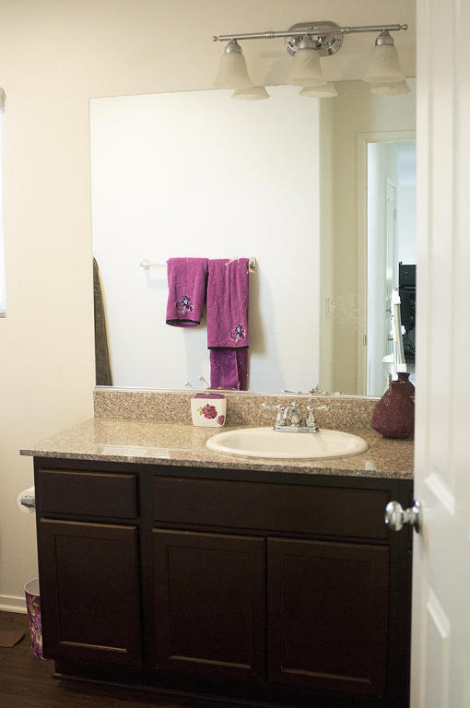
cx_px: 235
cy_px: 354
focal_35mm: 42
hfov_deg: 31.8
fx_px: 825
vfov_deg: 46.5
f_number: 2.8
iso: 500
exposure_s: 1/80
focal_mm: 28
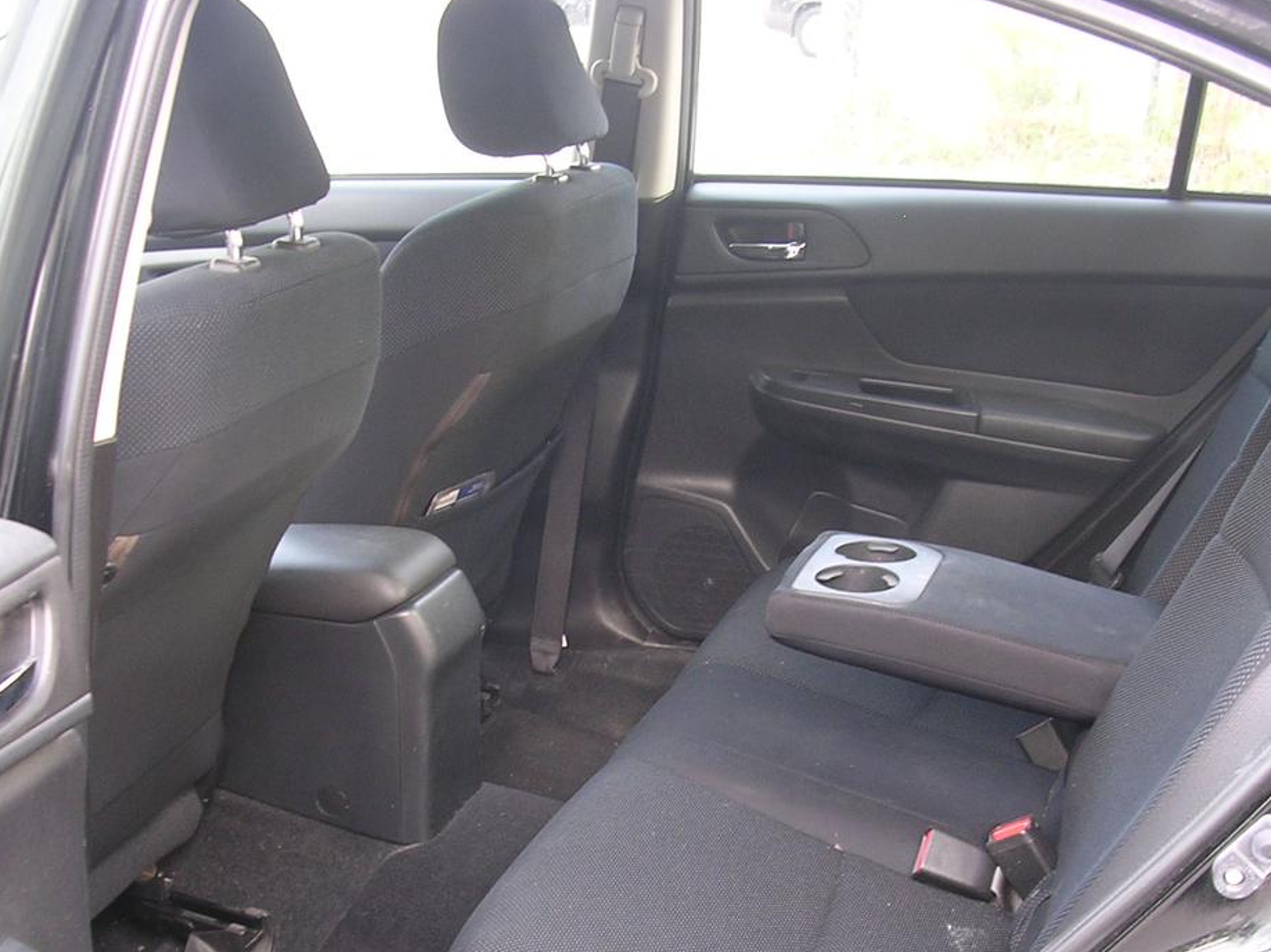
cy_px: 643
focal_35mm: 53
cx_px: 573
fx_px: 1945
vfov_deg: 27.3
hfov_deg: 36.1
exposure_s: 1/5.5
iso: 100
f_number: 2.8
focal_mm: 5.8
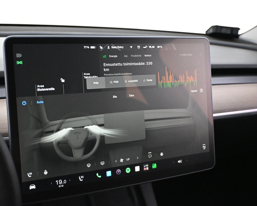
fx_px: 377
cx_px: 118
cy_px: 104
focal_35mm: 50
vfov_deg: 30.5
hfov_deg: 37.6
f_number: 4.8
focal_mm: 29
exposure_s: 1/60
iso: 6400
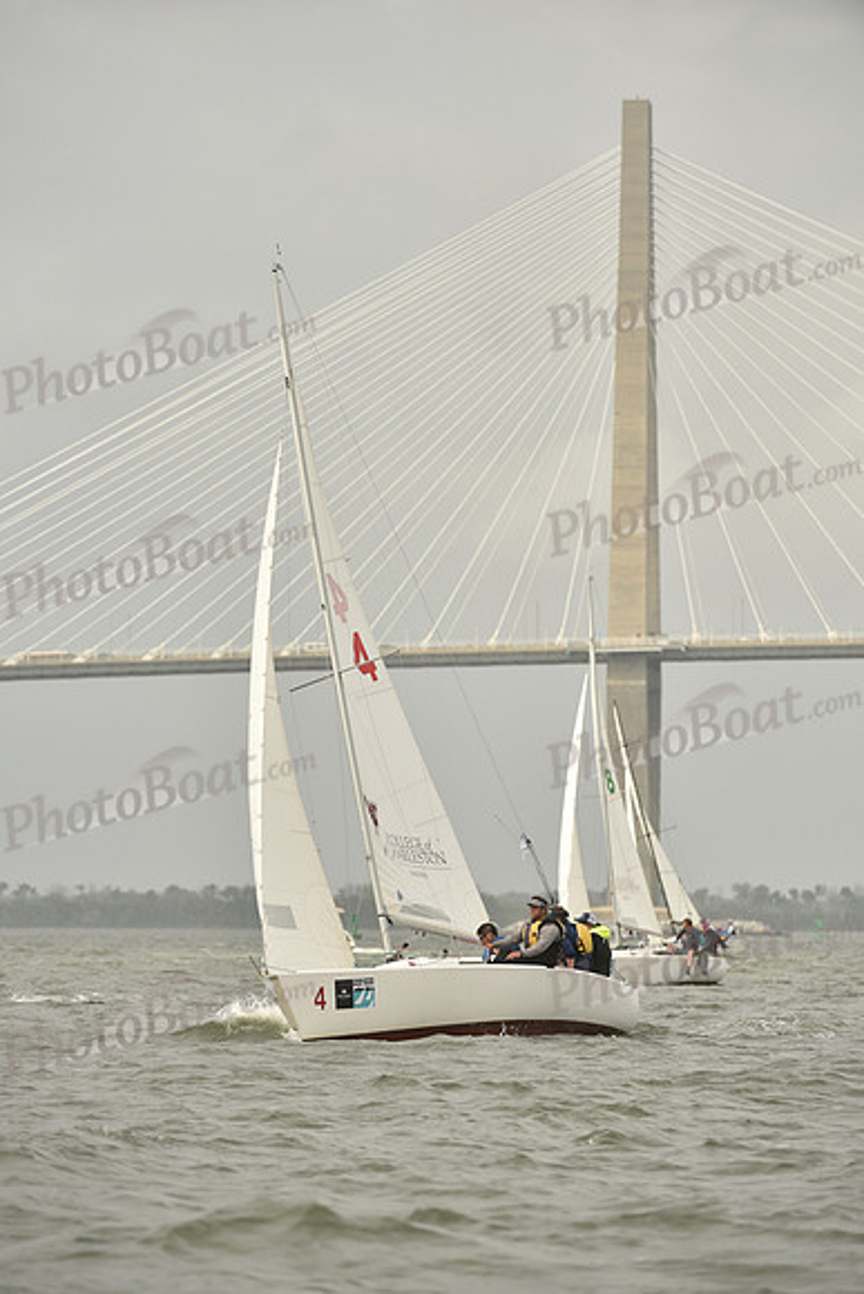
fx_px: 10793
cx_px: 432
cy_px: 647
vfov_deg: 6.9
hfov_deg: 4.6
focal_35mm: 300
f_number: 6.3
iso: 320
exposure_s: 1/1250
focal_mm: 300
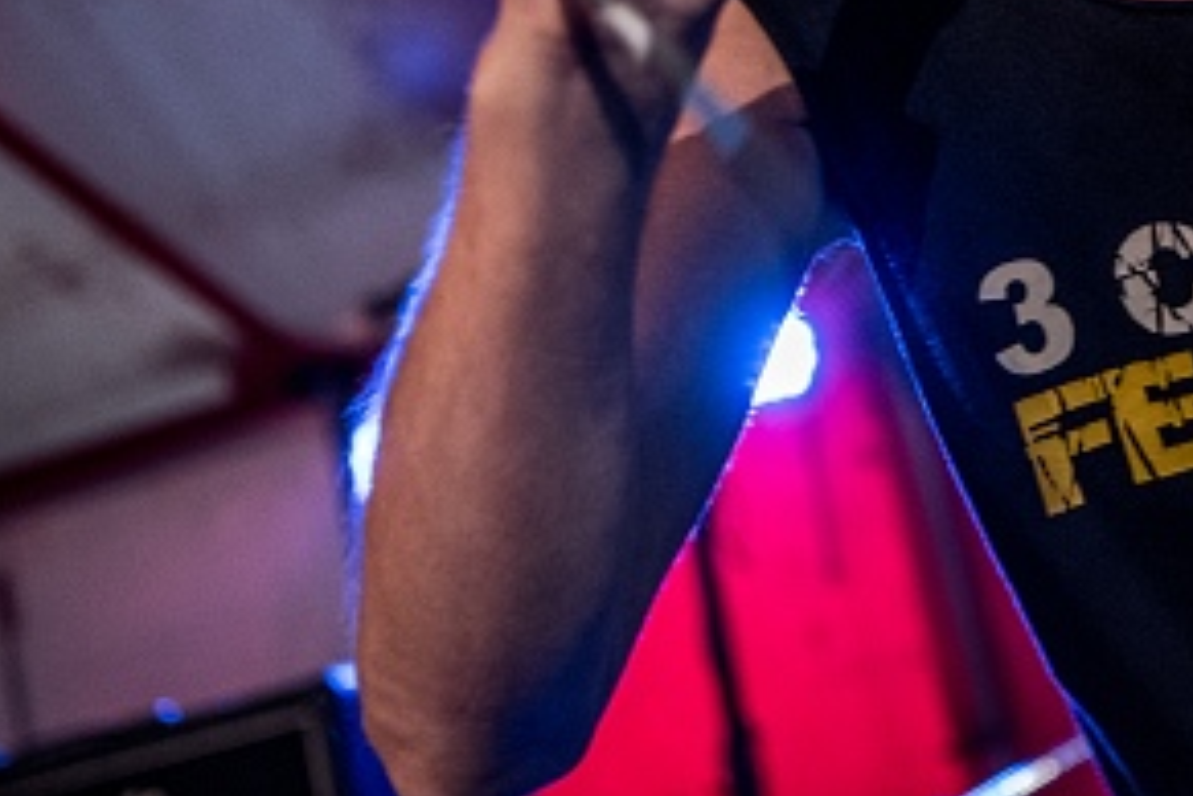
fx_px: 3612
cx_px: 1045
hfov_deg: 18.5
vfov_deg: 12.3
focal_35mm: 109
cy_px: -178
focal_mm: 44
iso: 2000
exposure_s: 1/100
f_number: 3.2
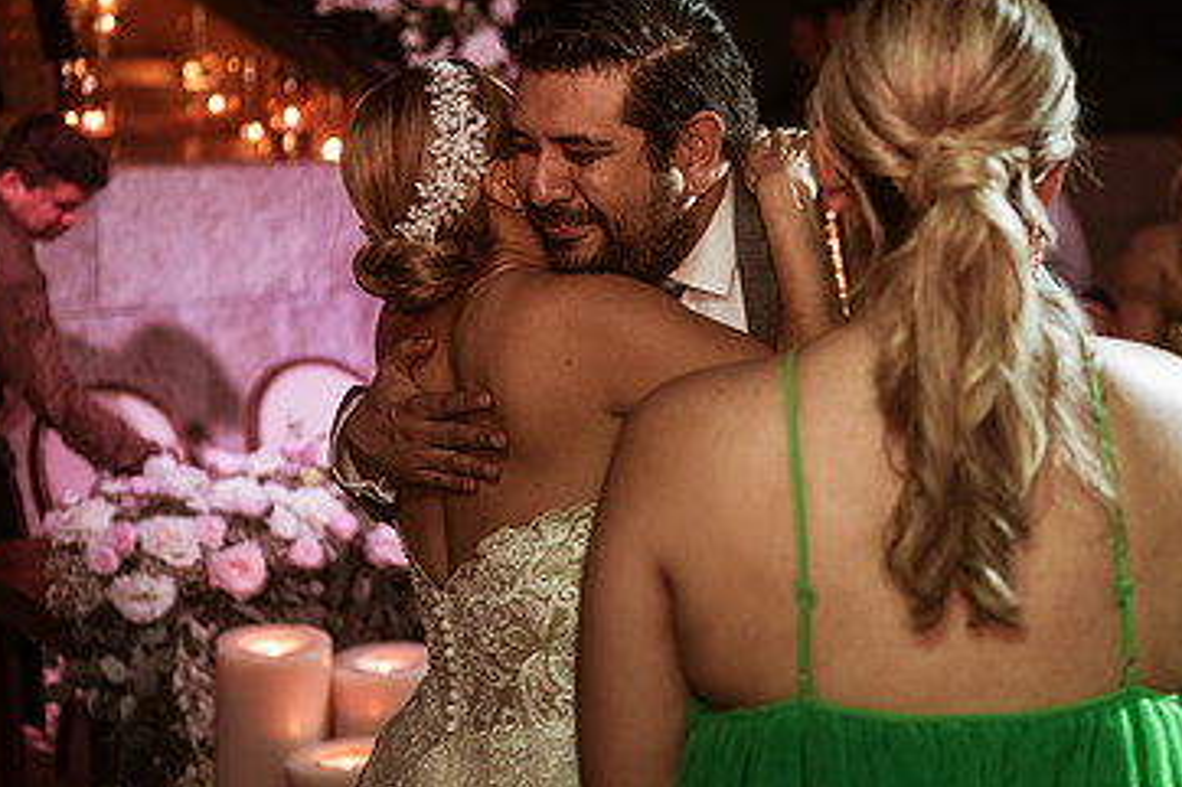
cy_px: 304
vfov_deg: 24.1
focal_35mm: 56
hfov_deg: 35.6
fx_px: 1838
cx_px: 692
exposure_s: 1/100
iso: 1000
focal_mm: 35
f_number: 1.8
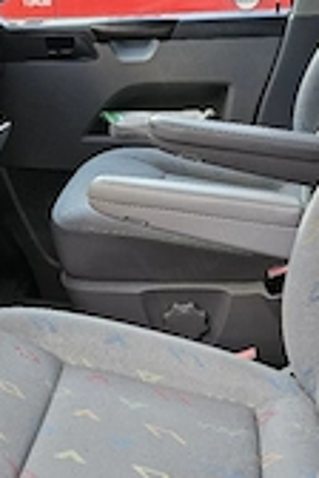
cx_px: 77
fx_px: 758
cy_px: 267
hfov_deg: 23.5
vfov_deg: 35.0
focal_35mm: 57
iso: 160
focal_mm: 5.4
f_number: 1.8
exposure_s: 1/101
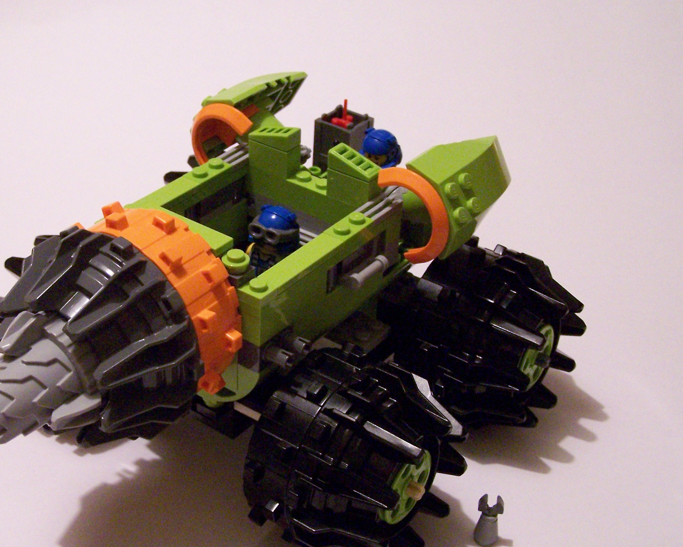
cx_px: 262
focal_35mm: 56
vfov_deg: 27.1
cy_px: 301
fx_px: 1132
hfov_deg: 33.4
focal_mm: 7.1
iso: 400
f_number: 2.9
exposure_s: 1/20
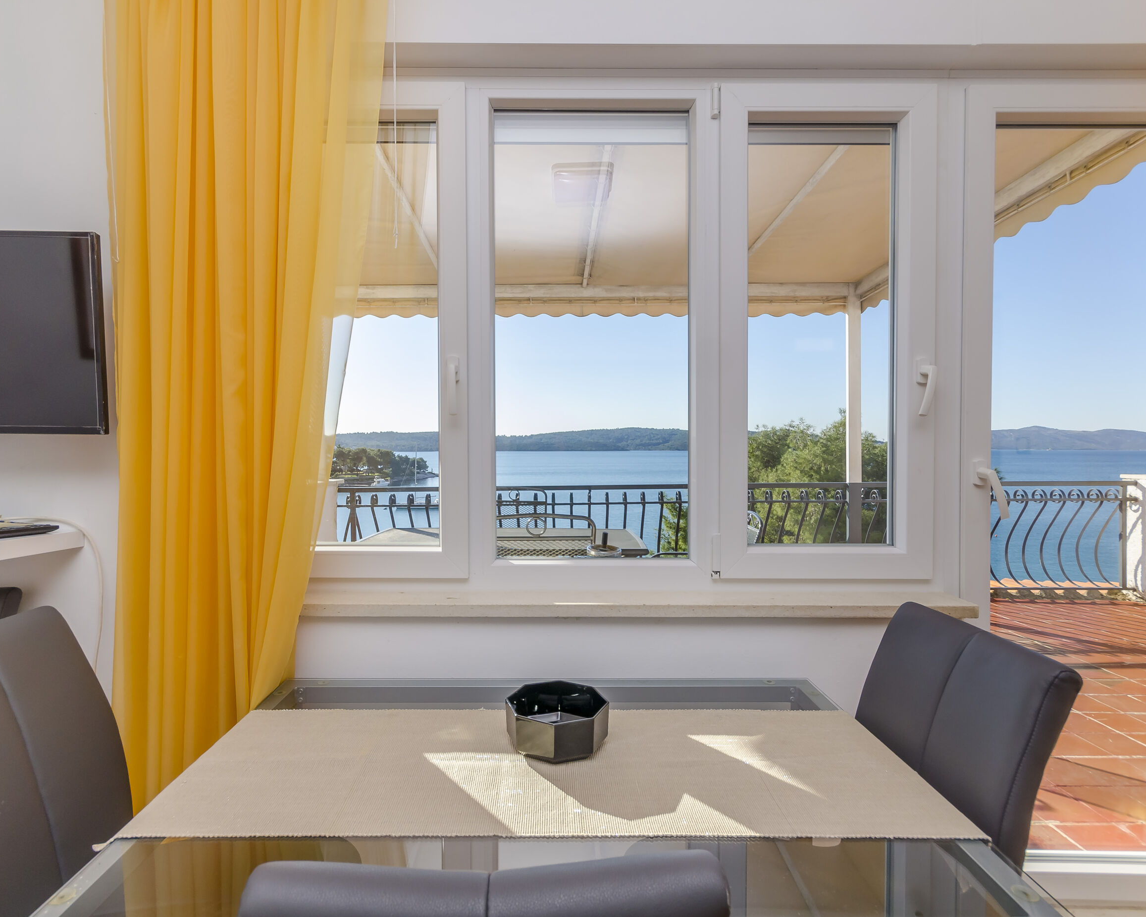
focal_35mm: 17
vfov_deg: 77.0
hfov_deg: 89.5
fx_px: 577
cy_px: 458
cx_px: 539
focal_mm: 10
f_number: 10
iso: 200
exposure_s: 1/200
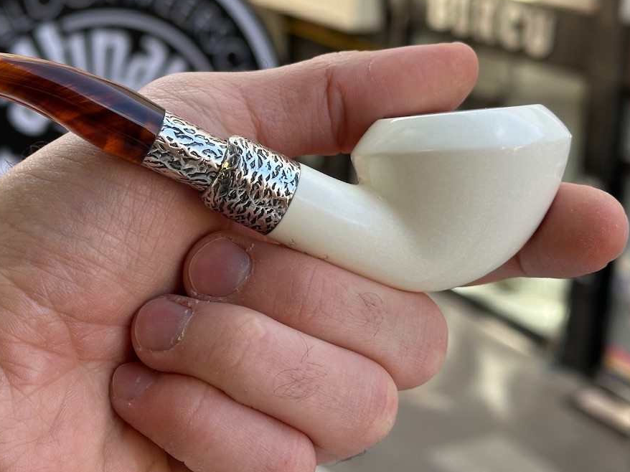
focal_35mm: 70
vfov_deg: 20.9
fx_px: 1274
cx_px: 210
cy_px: 156
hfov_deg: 27.6
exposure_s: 1/535
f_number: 1.78
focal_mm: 6.86
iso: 64
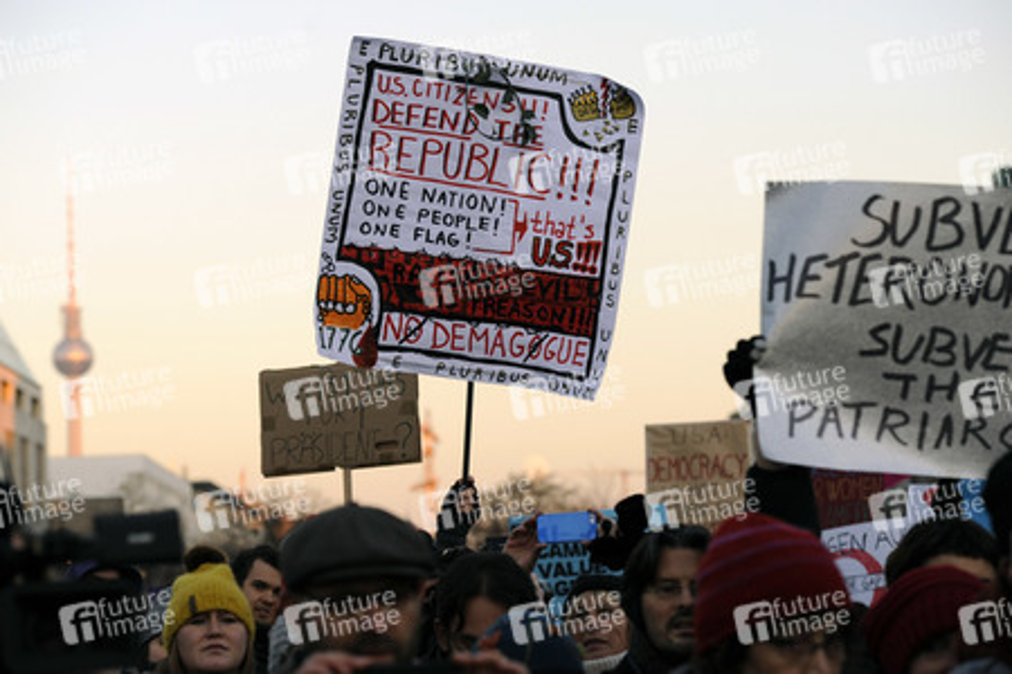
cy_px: 337
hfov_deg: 20.0
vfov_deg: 13.4
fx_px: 2867
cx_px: 506
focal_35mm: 102
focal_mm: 102
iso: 1250
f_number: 4.5
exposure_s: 1/800
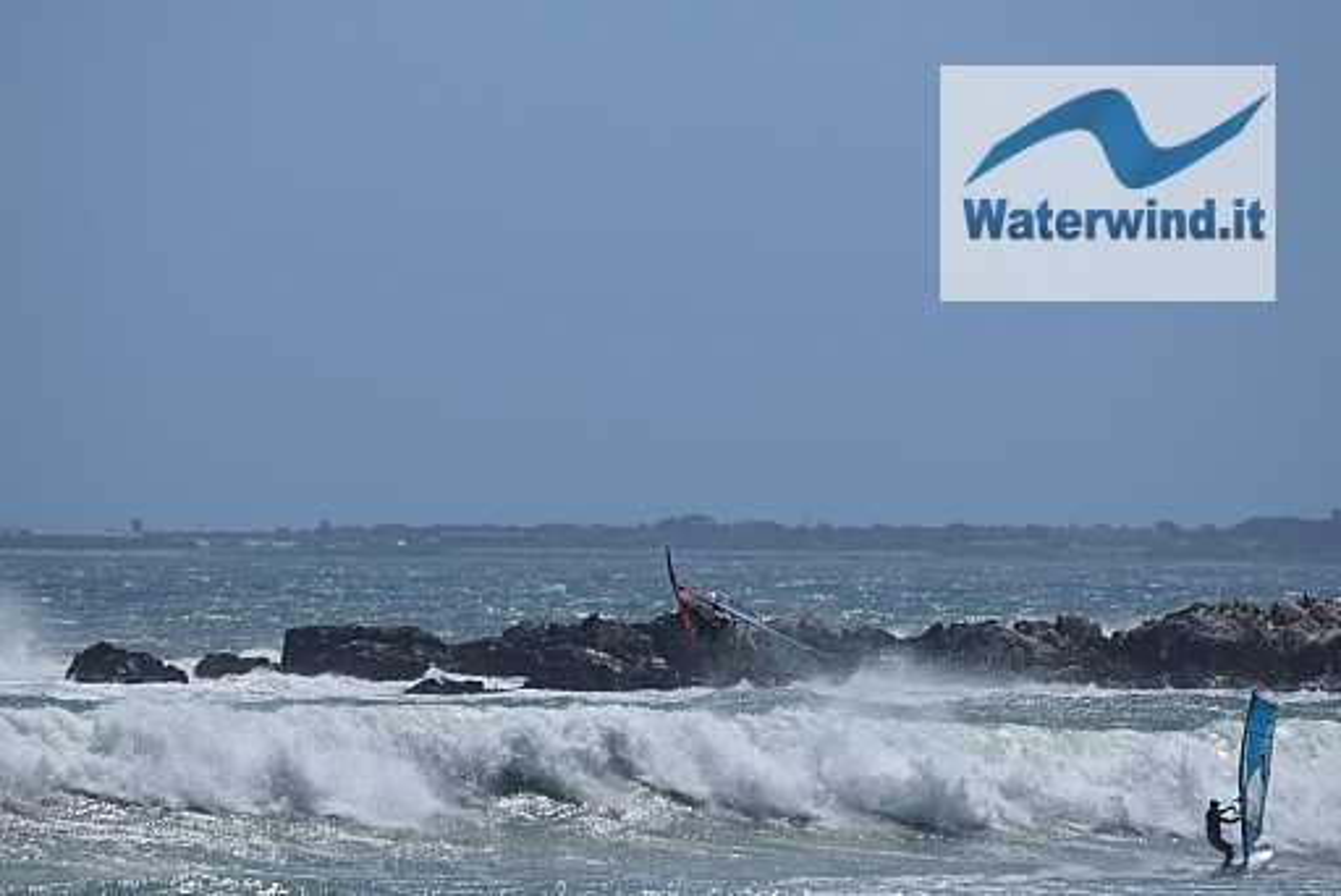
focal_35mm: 450
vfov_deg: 3.1
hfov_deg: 4.6
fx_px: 16771
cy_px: 448
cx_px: 670
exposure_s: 1/800
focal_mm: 300
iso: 200
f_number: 7.1
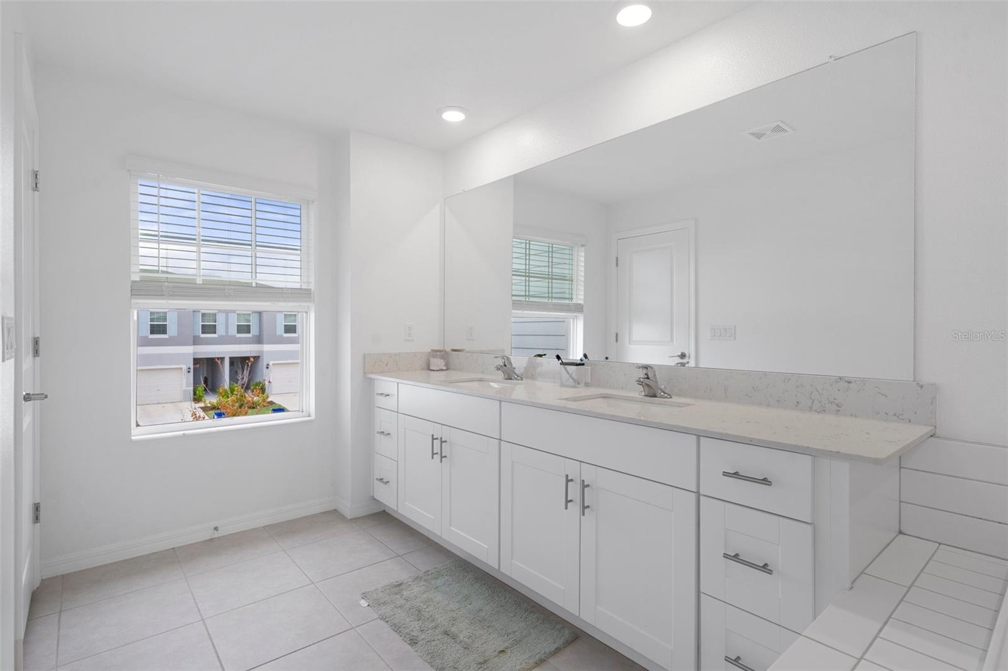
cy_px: 336
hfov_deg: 93.3
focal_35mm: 17
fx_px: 476
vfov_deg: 70.4
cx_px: 504
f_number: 8
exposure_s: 1/6
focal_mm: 17
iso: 320
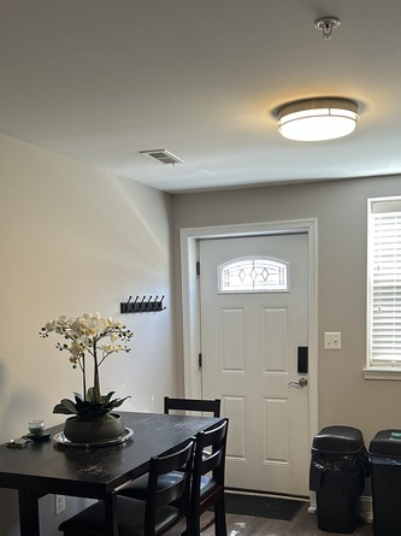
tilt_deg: -4.0
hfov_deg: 36.8
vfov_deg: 47.2
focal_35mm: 39
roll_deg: -1.0
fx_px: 603
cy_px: 351
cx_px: 204
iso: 125
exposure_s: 1/120
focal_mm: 5.7
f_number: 1.5
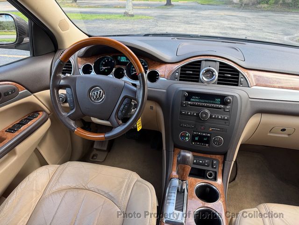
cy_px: 112
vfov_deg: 56.8
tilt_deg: -28.3
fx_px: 207
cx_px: 150
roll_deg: -0.8
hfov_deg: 71.6
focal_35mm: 24
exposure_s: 1/147
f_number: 1.78
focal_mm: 6.76
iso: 80
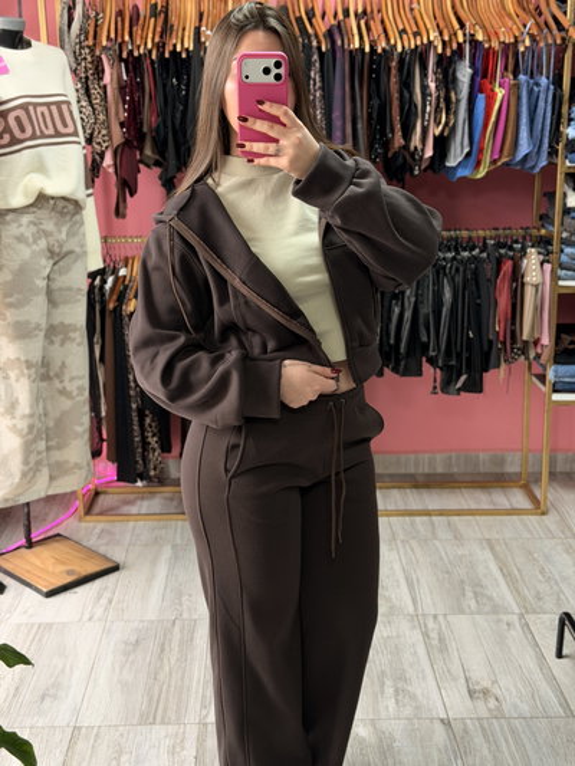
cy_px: 383
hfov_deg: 30.3
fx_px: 1063
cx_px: 288
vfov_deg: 39.6
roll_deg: +0.9
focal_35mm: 48
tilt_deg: -16.4
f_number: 1.78
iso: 160
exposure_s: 1/60
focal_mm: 6.76
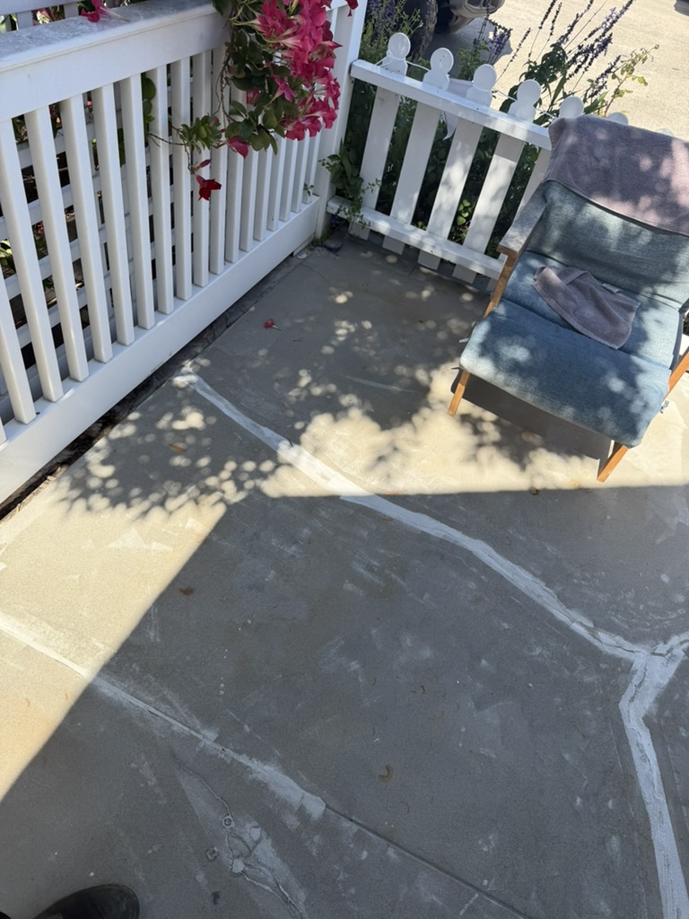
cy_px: 460
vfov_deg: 71.6
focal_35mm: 24
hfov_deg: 56.8
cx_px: 344
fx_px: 637
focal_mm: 6.76
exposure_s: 1/2232
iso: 100
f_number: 1.78
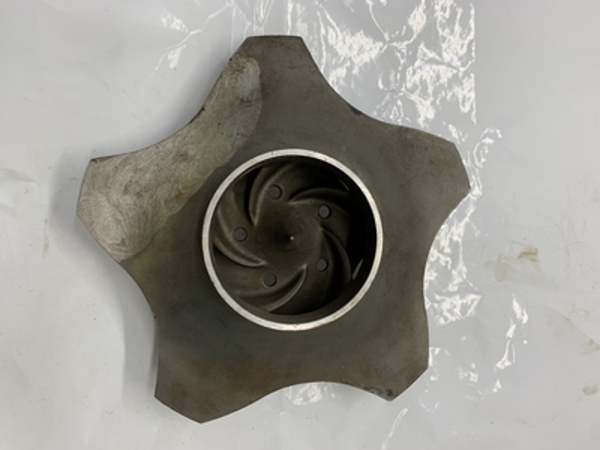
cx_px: 300
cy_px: 225
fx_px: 451
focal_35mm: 26
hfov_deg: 67.3
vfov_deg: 53.1
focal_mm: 4.25
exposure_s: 1/121
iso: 50
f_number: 1.8
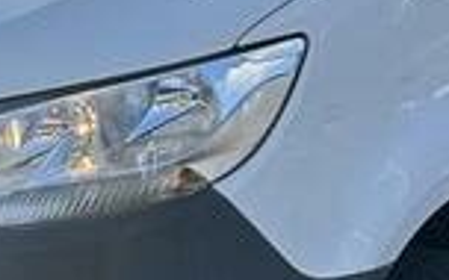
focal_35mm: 150
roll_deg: +0.7
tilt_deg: -6.3
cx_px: 284
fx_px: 1836
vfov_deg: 8.7
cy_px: -18
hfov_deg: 13.9
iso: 80
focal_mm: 6.86
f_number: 1.78
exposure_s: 1/3356
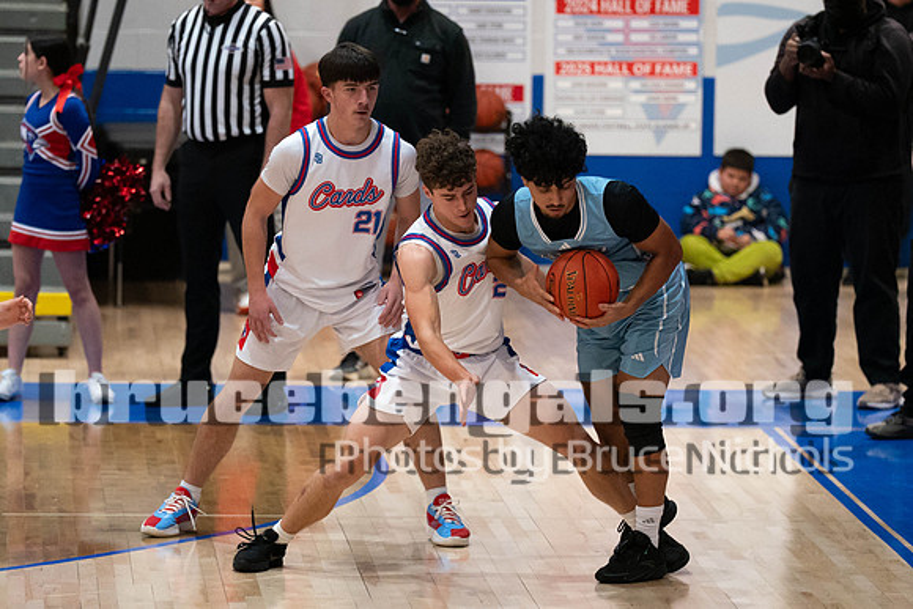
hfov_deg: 6.9
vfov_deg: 4.6
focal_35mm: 298
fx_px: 7549
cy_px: 328
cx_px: 472
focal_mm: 170
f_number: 2.8
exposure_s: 1/1000
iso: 4000
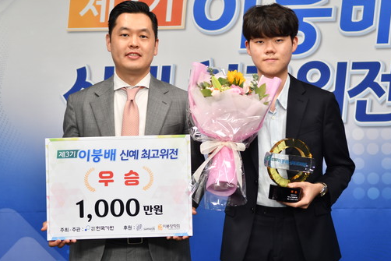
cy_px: 114
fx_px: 1065
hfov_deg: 20.8
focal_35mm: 98
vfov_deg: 14.0
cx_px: 205
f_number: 4
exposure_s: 1/125
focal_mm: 55
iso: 400
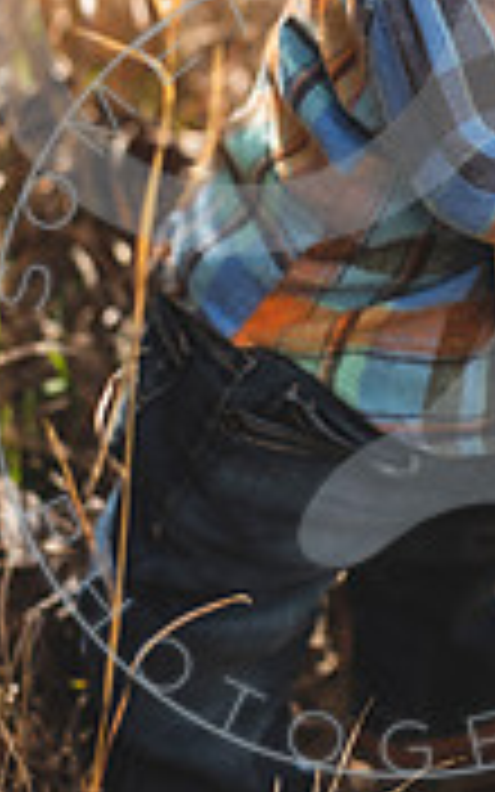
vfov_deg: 15.8
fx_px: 2806
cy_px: 18
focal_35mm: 130
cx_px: 608
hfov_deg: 9.9
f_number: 2.8
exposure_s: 1/2000
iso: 100
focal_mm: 50
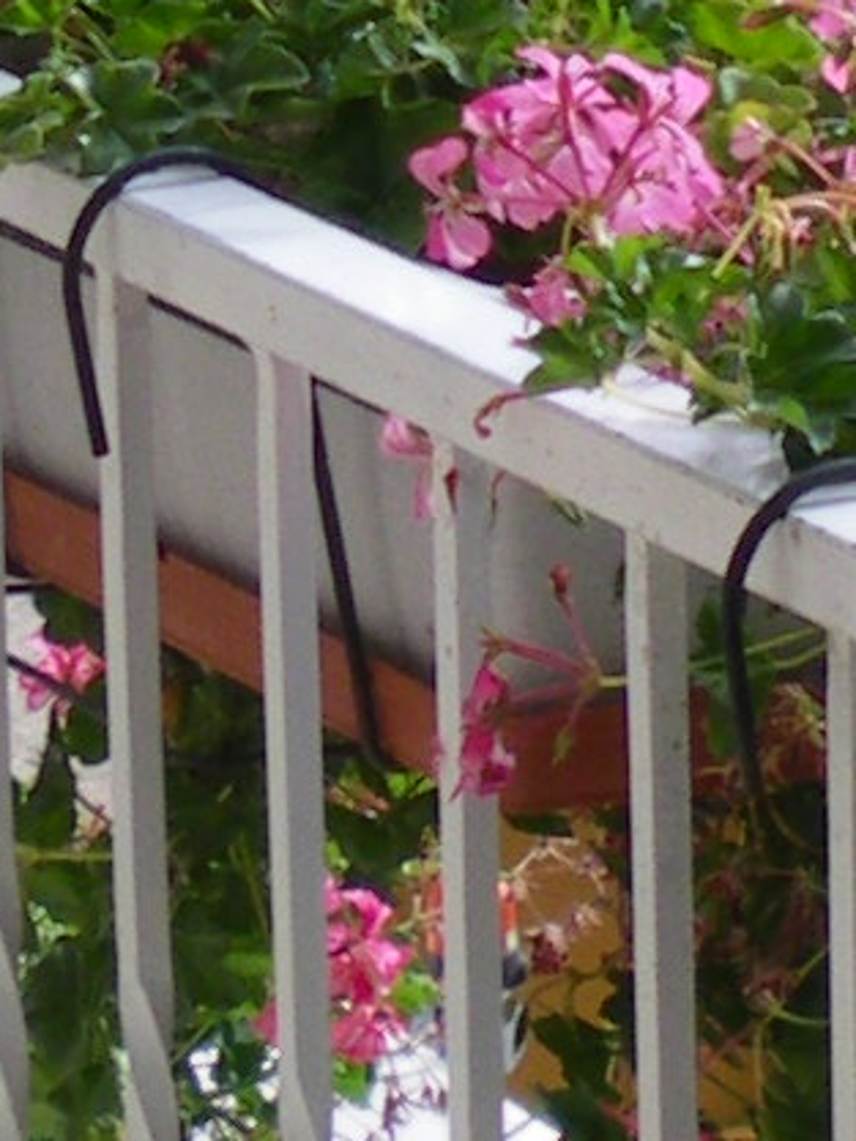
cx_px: 944
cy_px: -118
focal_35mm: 282
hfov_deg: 5.3
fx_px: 9293
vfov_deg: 7.0
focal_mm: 6.3
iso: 64
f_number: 3.5
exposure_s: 1/320
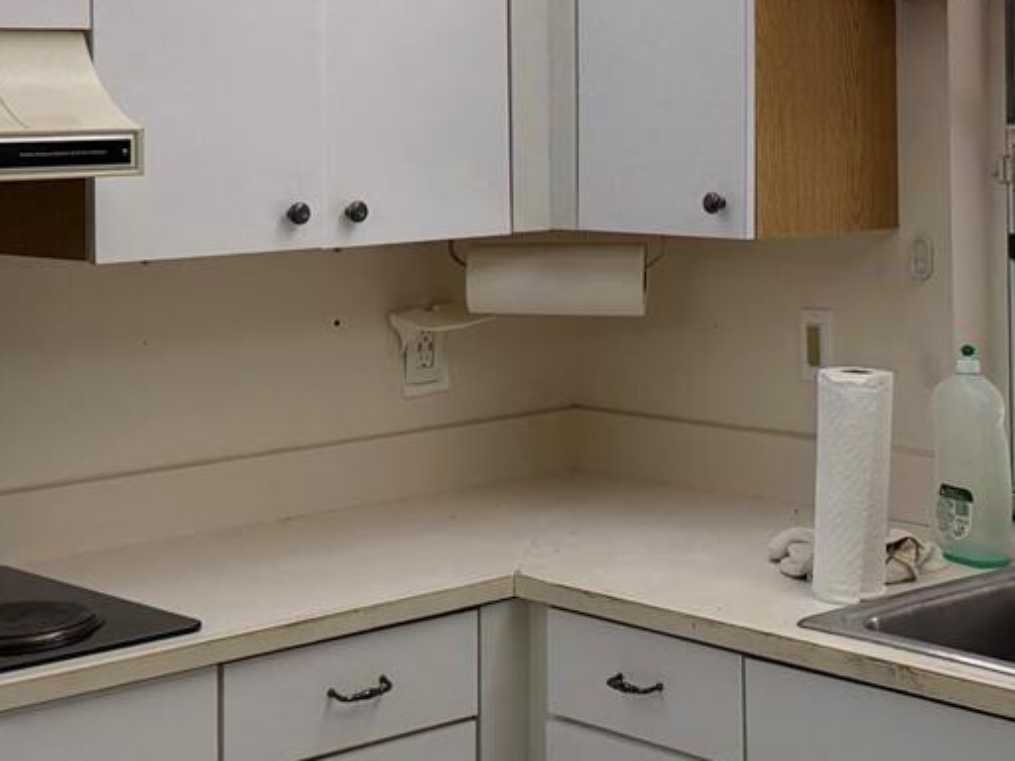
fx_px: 2199
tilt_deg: +1.1
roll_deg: +0.9
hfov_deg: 25.7
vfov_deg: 19.2
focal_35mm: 75
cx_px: 765
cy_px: 50
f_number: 1.78
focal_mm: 6.76
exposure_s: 1/169
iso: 160
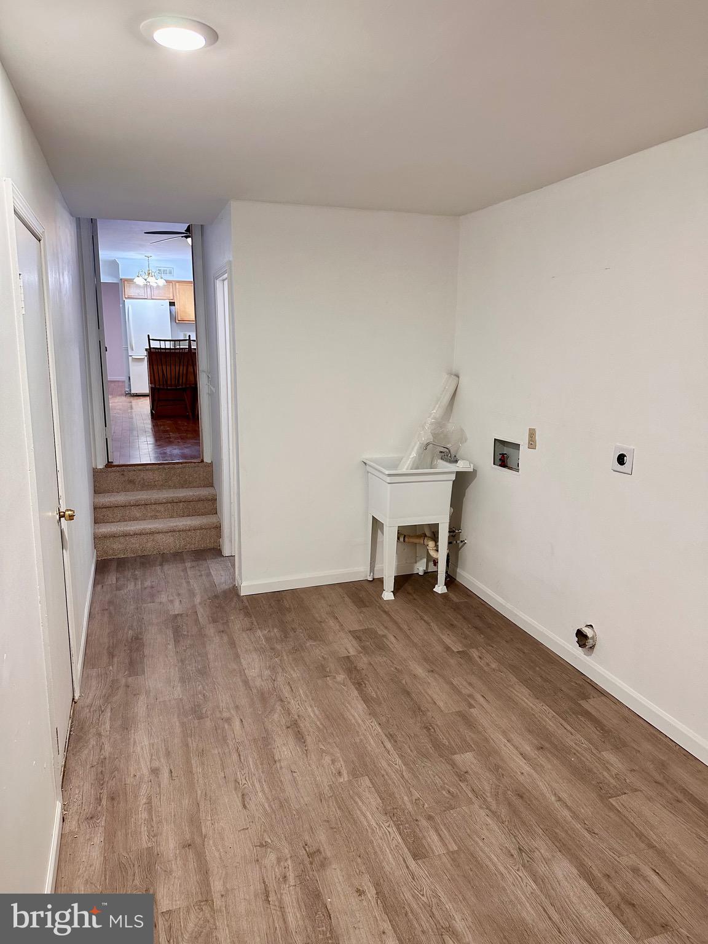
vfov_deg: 71.6
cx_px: 354
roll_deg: -0.7
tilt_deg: -10.9
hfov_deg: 56.8
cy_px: 472
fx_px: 654
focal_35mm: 24
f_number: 1.78
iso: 320
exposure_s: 1/60
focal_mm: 6.86
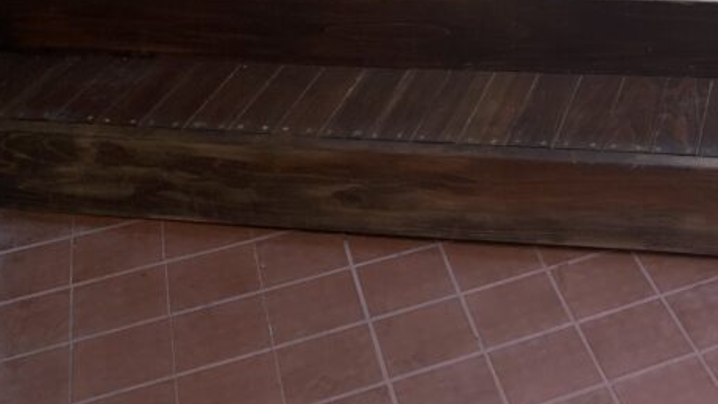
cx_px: 743
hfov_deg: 30.6
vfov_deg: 18.1
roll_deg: +0.6
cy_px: -97
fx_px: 1200
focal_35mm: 63
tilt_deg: -24.5
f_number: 1.8
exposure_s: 1/242
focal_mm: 4.25
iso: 25
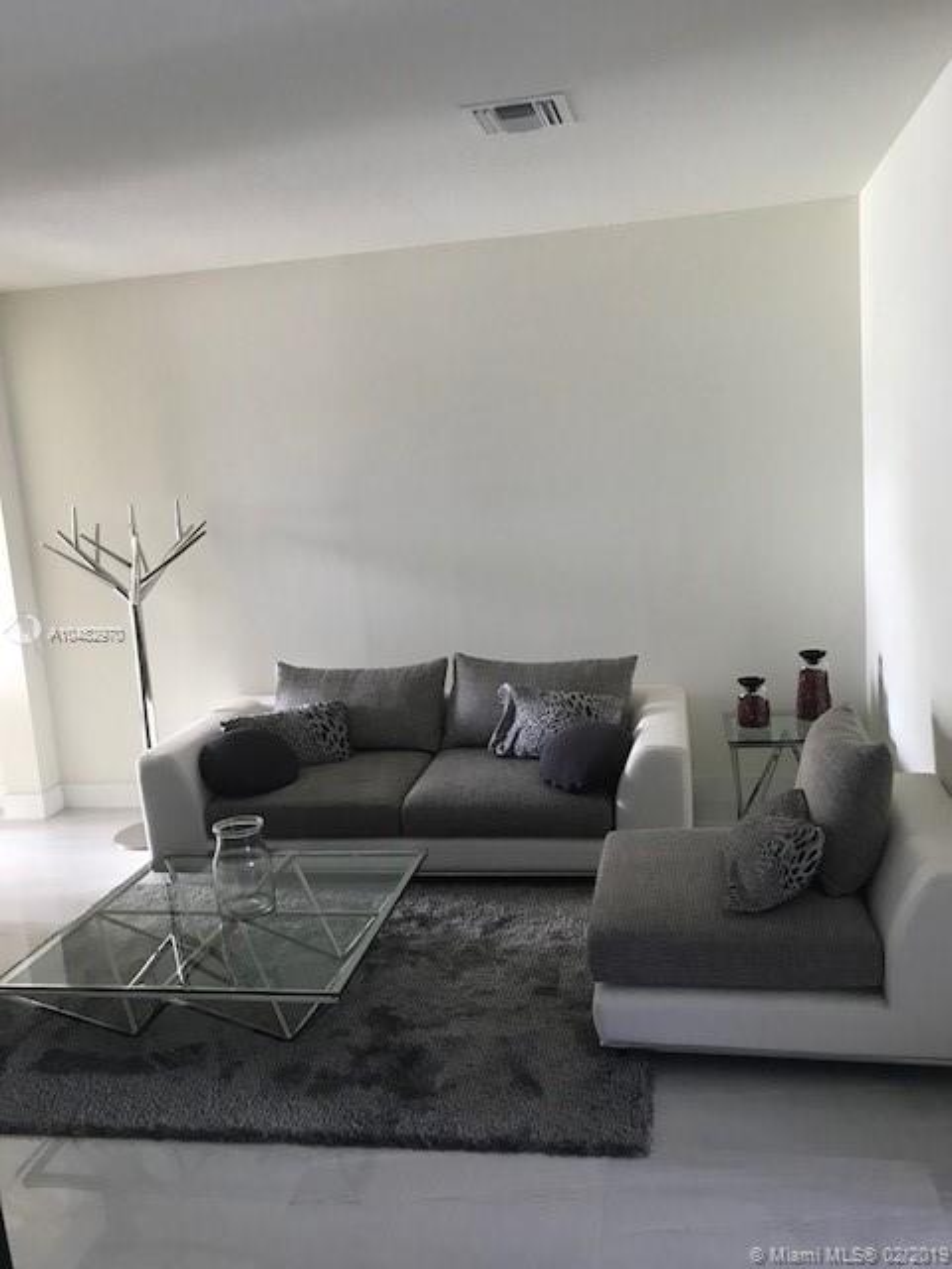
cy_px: 634
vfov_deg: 63.4
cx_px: 476
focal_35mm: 28
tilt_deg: -8.8
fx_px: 1027
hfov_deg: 49.7
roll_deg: +5.0
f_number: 1.8
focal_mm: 3.99
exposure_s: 1/15
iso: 80
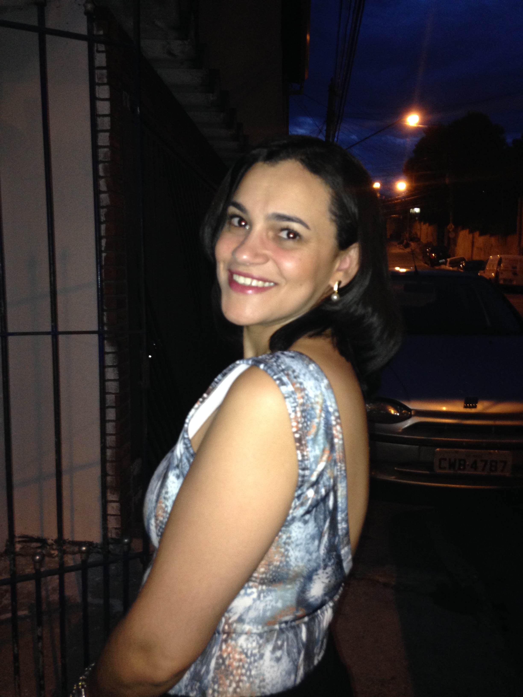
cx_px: 262
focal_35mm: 33
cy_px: 348
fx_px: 665
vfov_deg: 55.4
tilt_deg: -5.0
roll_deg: -0.5
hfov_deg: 42.9
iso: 160
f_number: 2.4
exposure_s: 1/16
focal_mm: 4.12
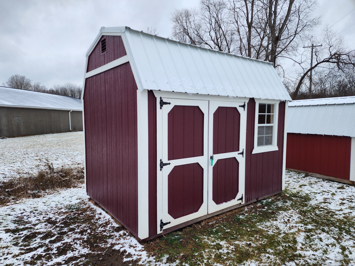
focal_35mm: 23
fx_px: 236
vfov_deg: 58.9
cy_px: 133
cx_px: 178
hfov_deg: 73.9
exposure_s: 1/230
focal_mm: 6.4
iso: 12
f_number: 1.8
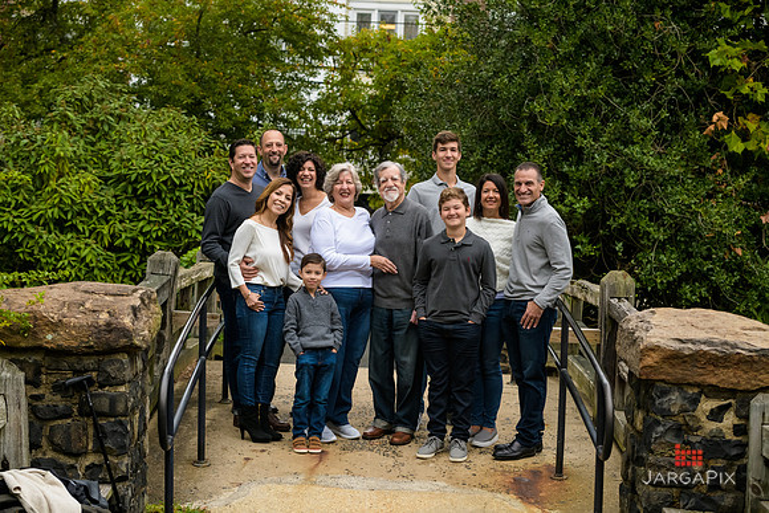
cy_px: 256
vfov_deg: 18.2
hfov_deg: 27.0
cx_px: 384
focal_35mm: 75
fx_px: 1602
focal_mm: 75
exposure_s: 1/400
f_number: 5.6
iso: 1000
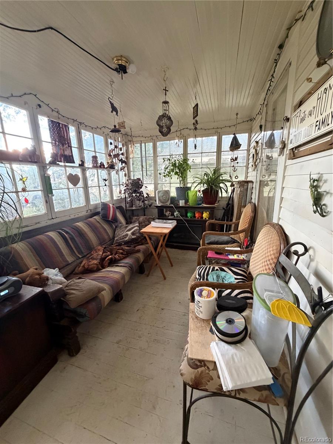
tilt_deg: -12.2
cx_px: 166
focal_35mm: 14
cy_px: 222
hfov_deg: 85.7
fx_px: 180
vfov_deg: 102.1
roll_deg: +1.6
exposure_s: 1/60
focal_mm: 2.22
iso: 640
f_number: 2.2
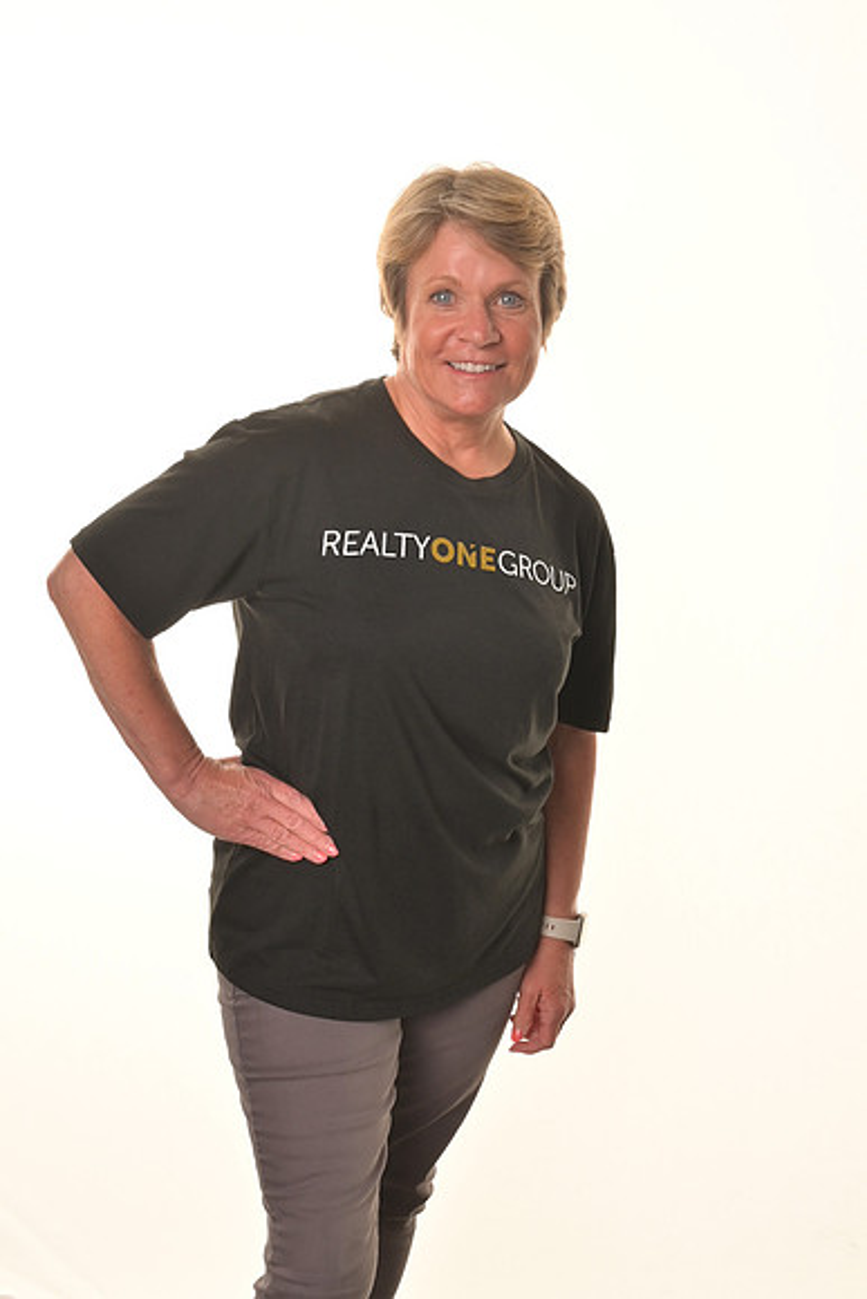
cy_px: 650
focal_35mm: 63
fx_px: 2274
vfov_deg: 31.9
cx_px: 434
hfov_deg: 21.6
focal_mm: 42
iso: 200
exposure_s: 1/160
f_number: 11
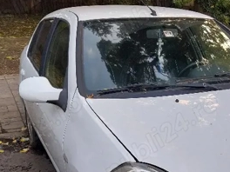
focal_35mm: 59
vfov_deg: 24.3
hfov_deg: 31.5
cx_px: 196
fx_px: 392
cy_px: 142
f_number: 1.8
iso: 32
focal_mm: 4
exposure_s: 1/100
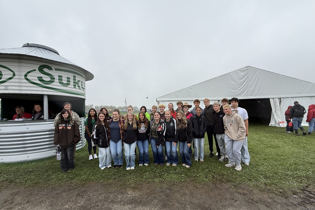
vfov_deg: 77.2
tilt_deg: -2.0
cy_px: 112
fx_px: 131
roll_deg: +1.7
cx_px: 161
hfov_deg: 100.4
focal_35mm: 15
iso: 50
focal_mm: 2.22
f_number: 2.2
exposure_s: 1/280
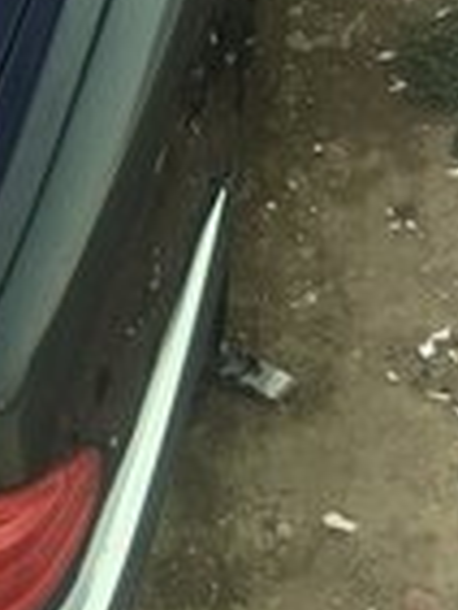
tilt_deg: -19.1
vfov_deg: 16.9
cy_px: -381
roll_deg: -3.1
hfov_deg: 13.7
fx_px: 1797
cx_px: -229
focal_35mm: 102
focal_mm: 4.15
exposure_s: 1/478
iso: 25
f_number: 2.2
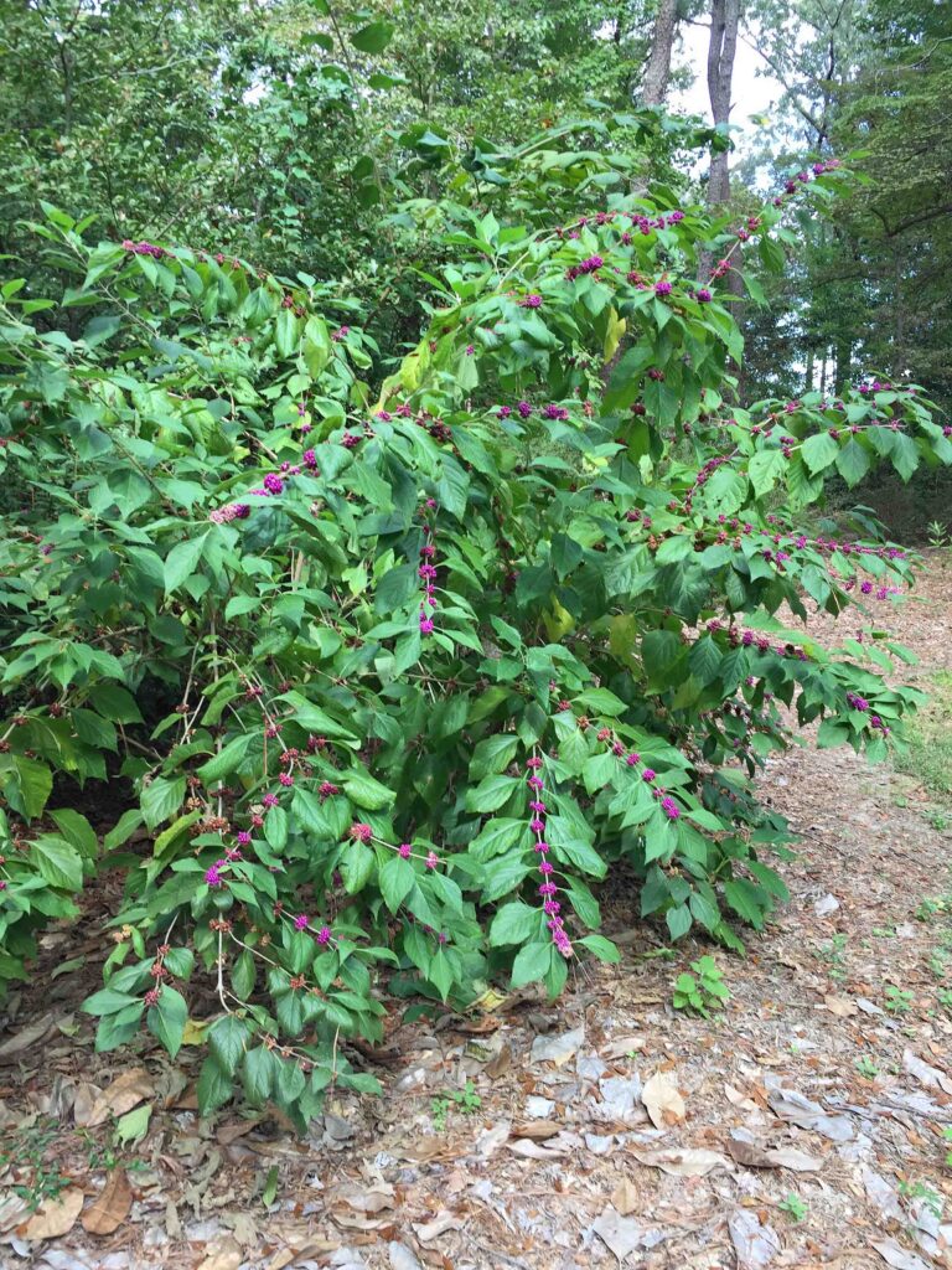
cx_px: 476
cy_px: 635
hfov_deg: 48.2
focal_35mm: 29
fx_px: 1063
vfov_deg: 61.7
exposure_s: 1/120
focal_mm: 4.15
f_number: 2.2
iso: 40
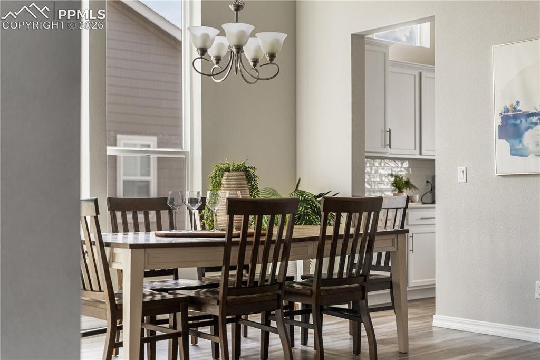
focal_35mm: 50
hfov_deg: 39.6
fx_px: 750
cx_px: 270
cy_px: 180
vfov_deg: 27.0
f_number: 1.8
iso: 500
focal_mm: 50
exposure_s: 1/500
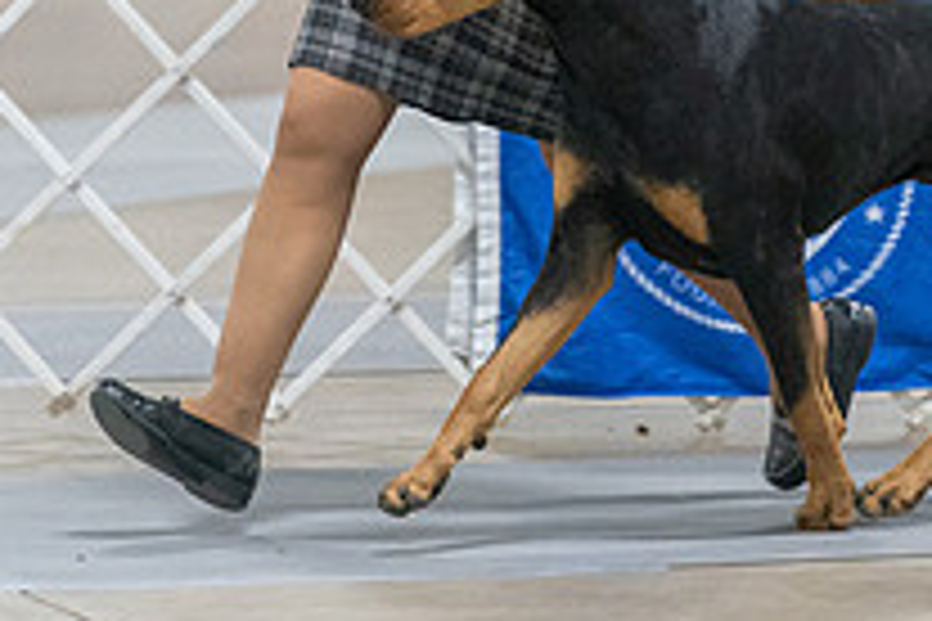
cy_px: -142
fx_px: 12400
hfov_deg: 4.3
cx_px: 689
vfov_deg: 2.9
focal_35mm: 479
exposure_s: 1/320
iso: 6400
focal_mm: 171
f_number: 2.8
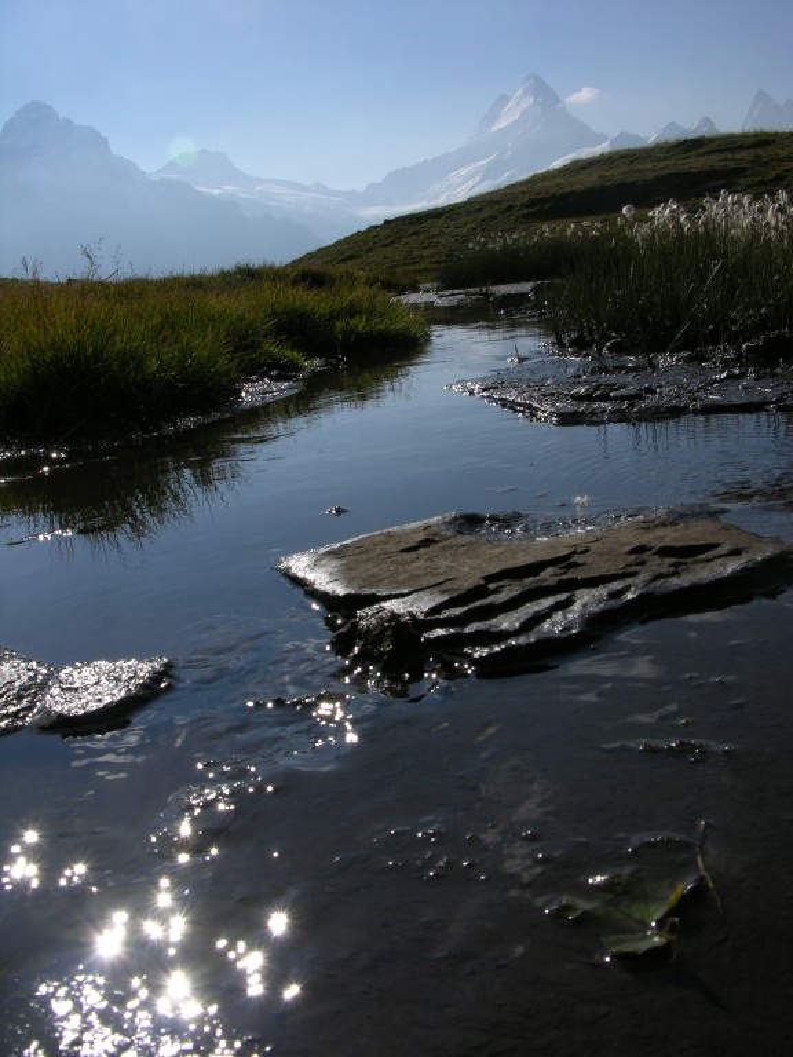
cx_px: 396
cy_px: 528
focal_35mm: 35
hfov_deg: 40.7
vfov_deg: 52.6
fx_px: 1069
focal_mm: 8.9
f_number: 8
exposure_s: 1/453
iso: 50
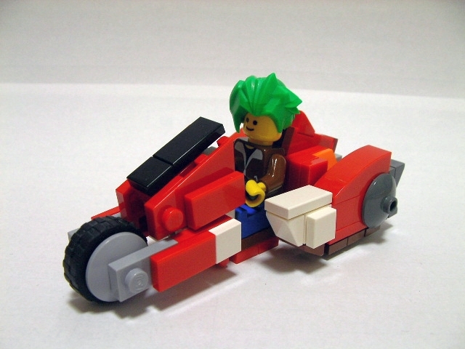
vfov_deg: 37.7
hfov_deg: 49.0
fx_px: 510
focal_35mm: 38
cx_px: 232
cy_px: 174
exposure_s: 1/16
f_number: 3.5
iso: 100
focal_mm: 5.8
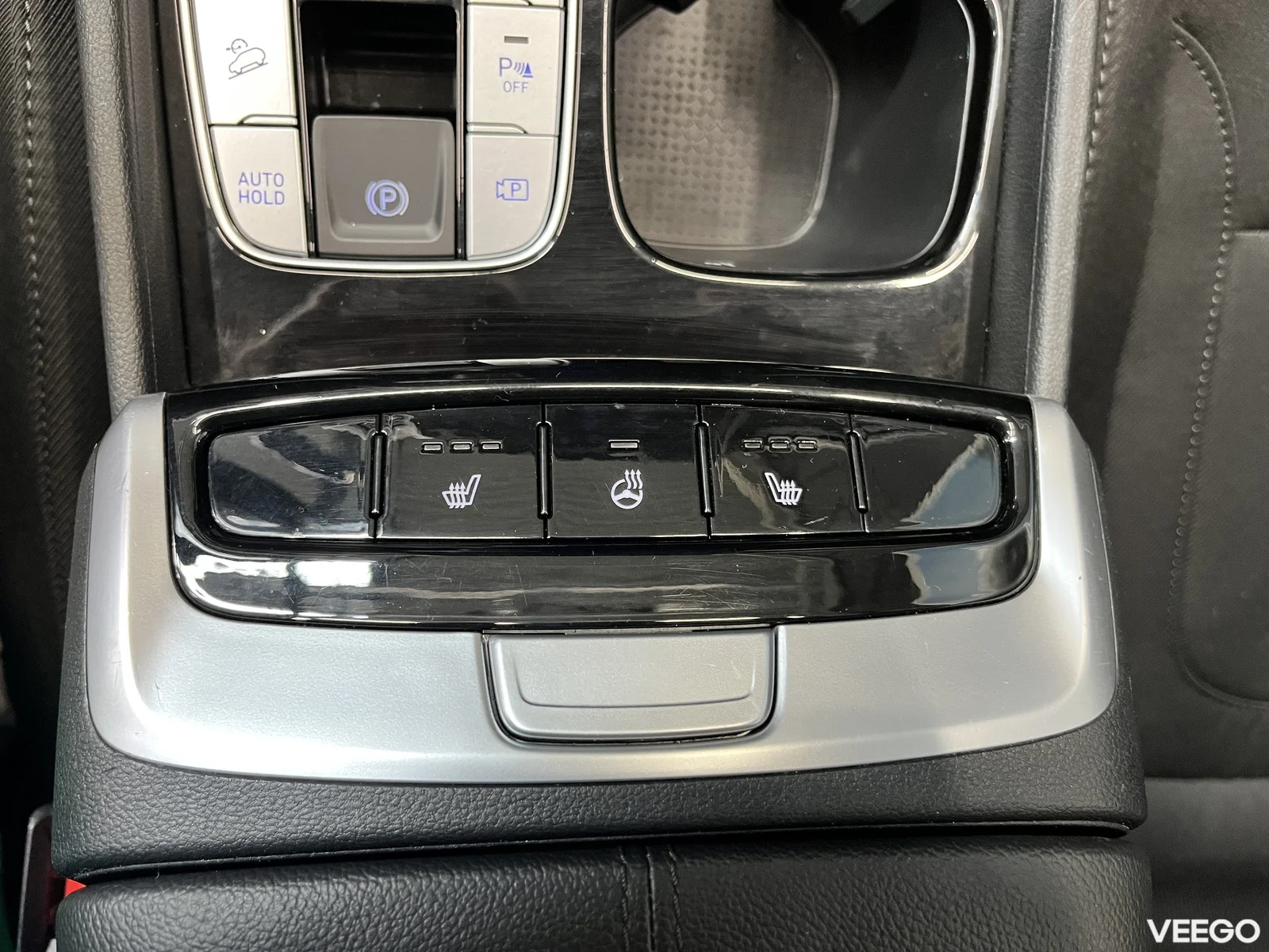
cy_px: 476
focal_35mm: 26
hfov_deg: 67.3
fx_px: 953
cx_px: 634
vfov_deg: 53.1
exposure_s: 1/60
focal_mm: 5.1
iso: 250
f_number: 1.6
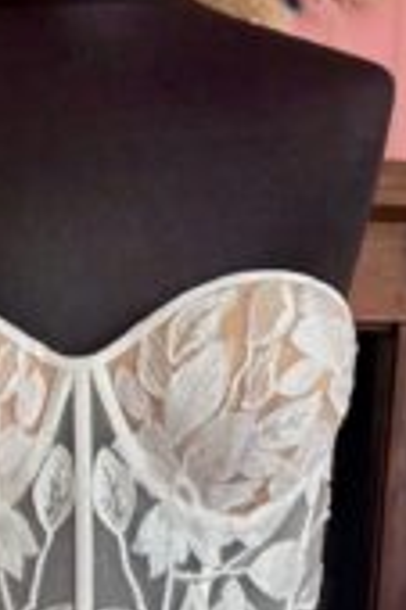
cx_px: 97
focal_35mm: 68
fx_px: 1153
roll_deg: -1.2
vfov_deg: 28.7
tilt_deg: -10.9
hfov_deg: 19.8
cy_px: 526
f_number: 1.6
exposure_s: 1/143
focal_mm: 5.96
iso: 40
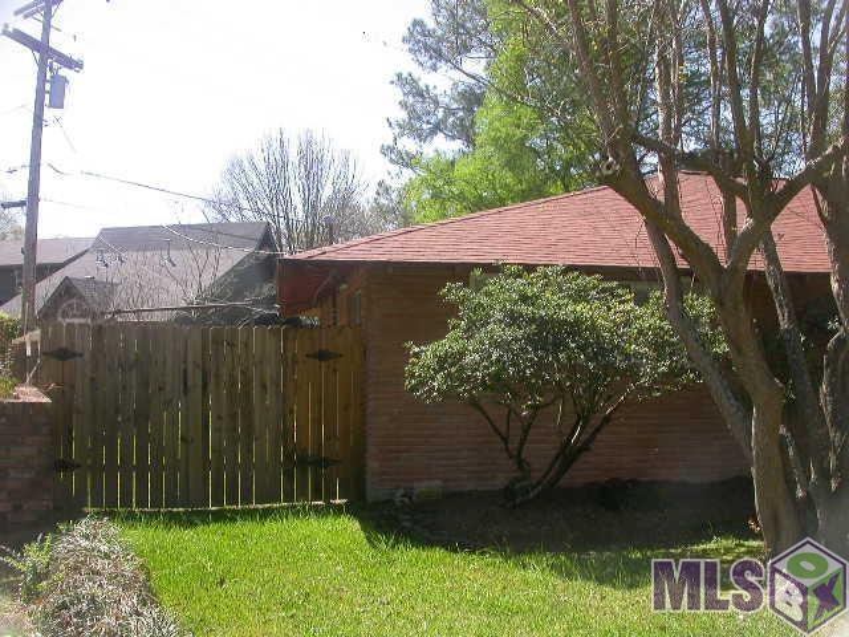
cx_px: 424
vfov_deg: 37.7
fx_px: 932
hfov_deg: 49.0
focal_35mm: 38
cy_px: 318
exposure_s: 1/206
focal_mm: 7.85
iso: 100
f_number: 5.3
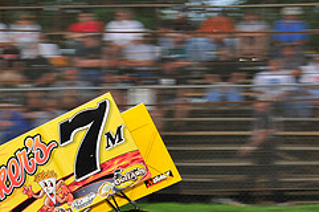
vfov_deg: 5.4
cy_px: 219
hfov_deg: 8.1
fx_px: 2239
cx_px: 16
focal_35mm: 253
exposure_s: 1/320
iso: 640
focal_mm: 105
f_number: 7.1
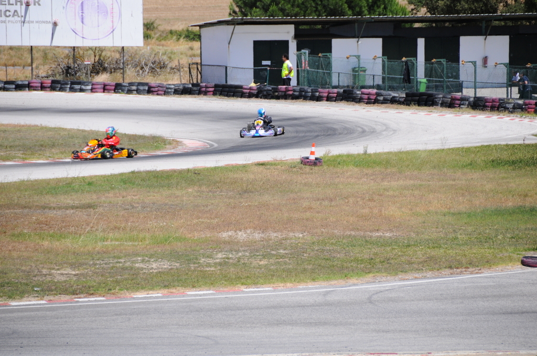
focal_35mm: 300
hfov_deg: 6.9
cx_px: 268
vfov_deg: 4.6
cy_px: 178
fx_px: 4469
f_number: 5.6
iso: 400
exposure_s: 1/2000
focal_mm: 200
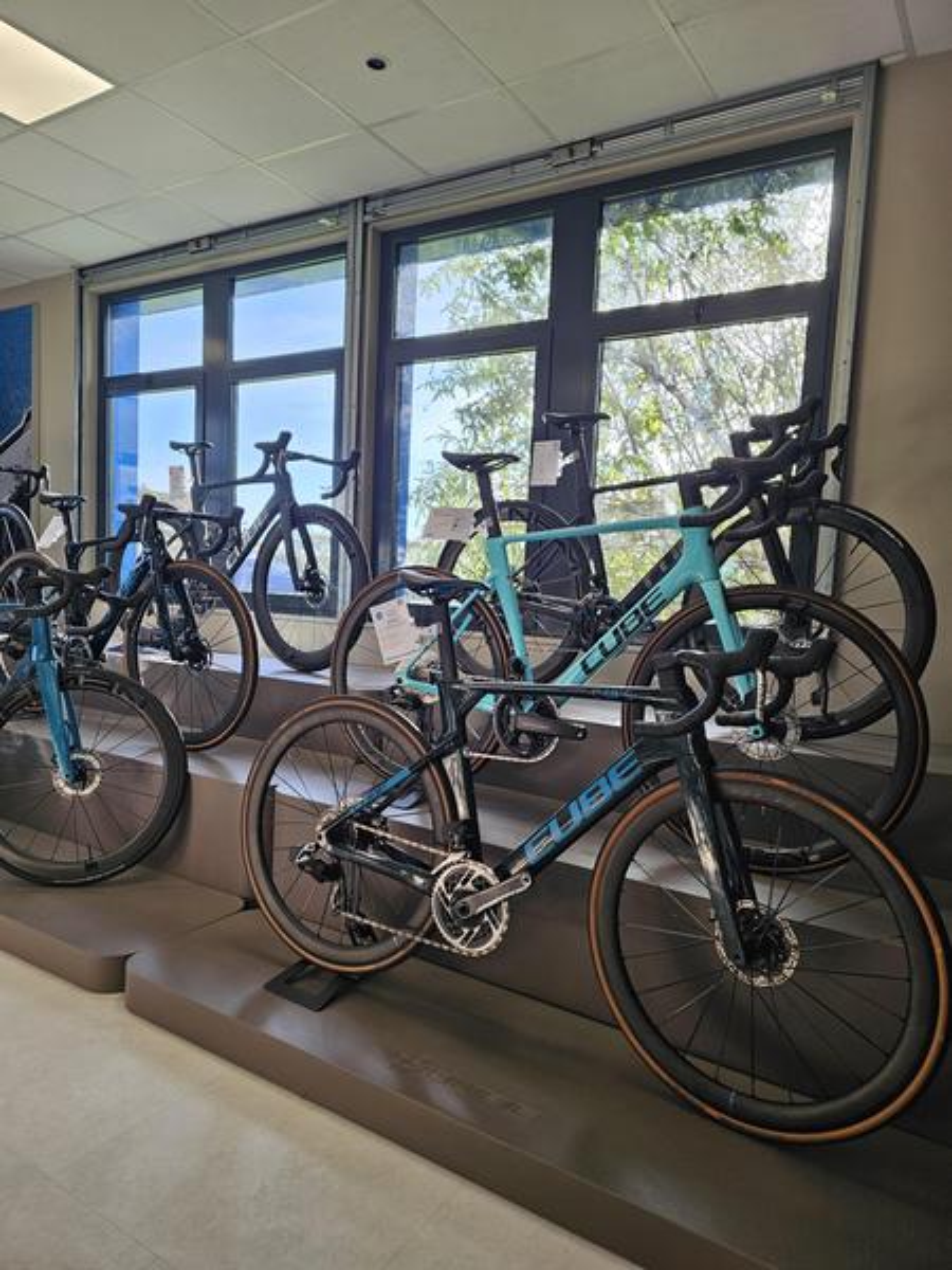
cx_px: 476
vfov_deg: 73.9
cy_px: 635
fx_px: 843
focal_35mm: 23
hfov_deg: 58.9
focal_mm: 6.3
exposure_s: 1/100
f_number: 1.7
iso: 20
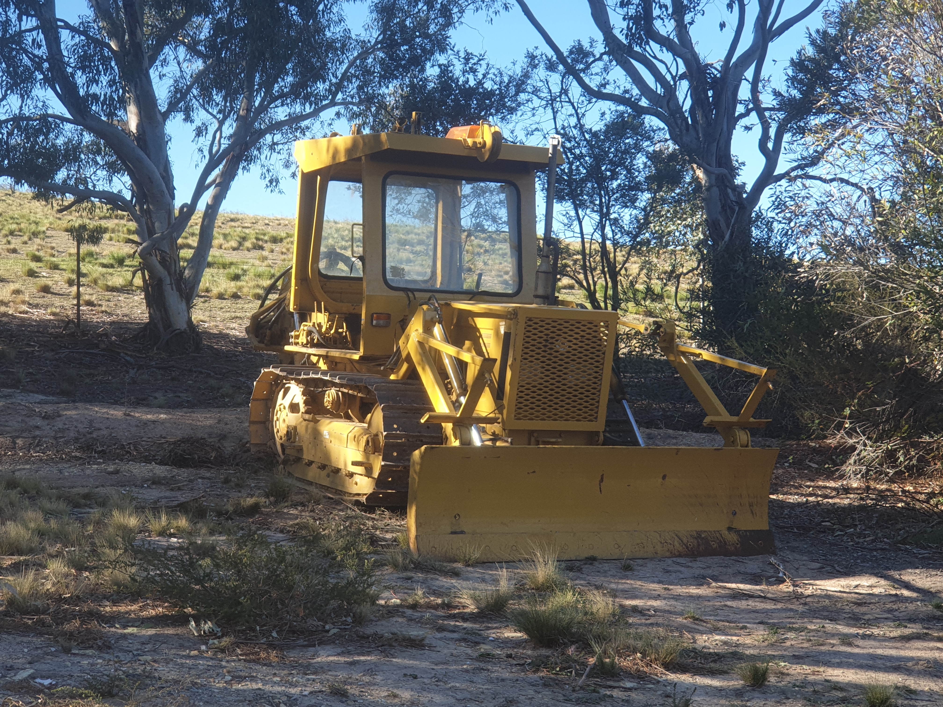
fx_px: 1417
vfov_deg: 28.0
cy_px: 354
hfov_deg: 36.8
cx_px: 472
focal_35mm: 52
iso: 25
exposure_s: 1/207
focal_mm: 6
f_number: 2.4
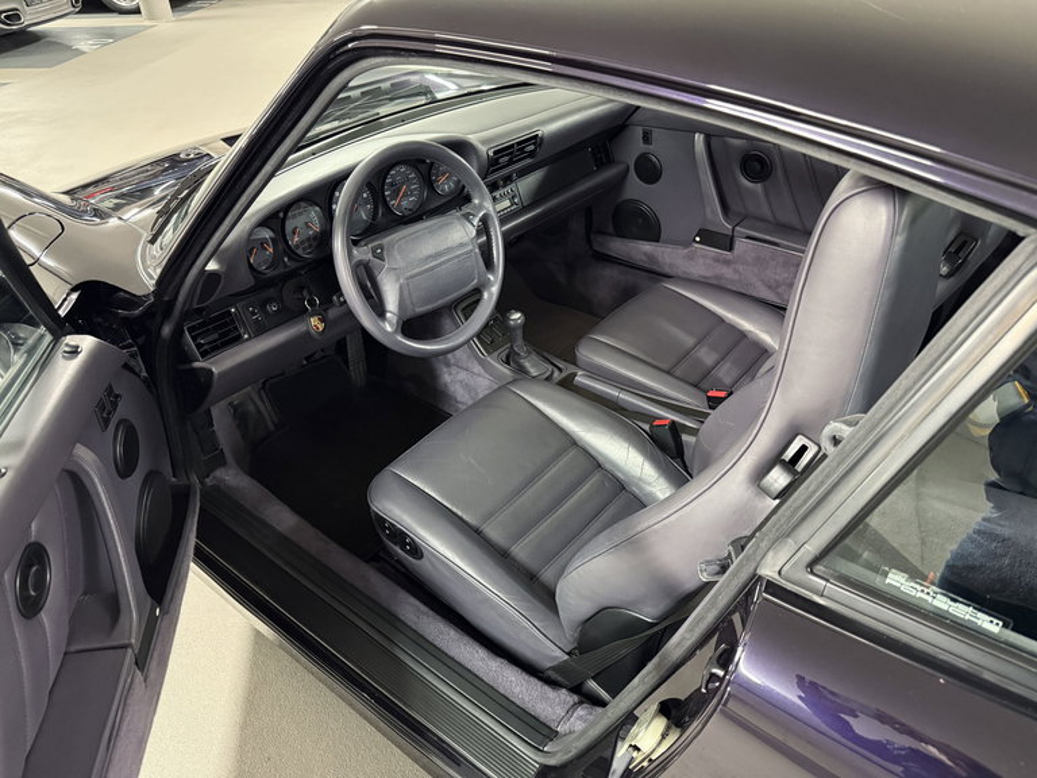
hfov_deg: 71.6
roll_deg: +2.2
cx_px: 518
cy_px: 389
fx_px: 719
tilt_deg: -35.4
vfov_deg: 56.8
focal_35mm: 24
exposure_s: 1/33
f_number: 1.78
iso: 800
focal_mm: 6.76
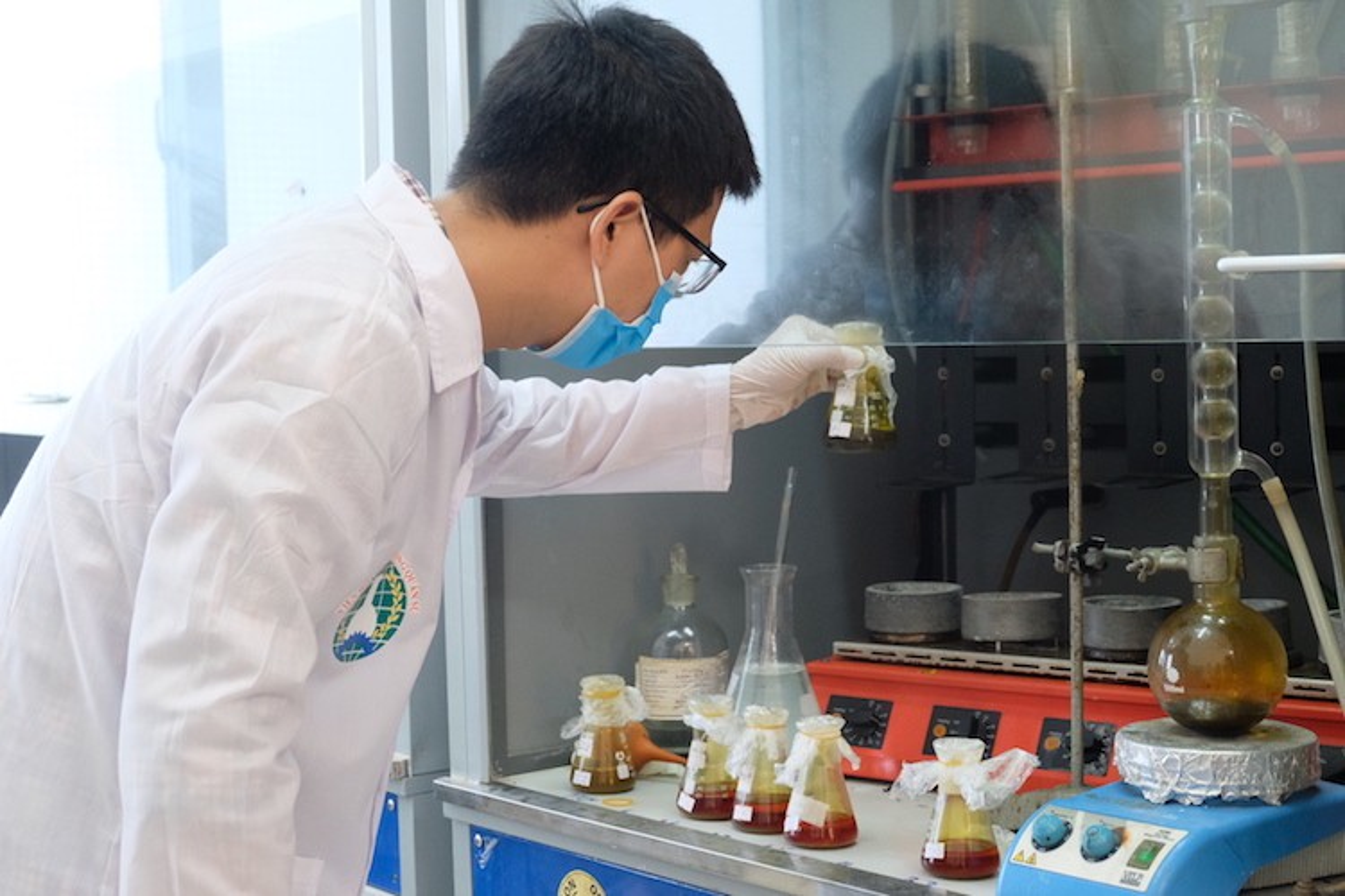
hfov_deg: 34.5
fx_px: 2167
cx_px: 672
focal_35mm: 58
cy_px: 448
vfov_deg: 23.4
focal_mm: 38.7
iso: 2500
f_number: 5.3
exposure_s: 1/60
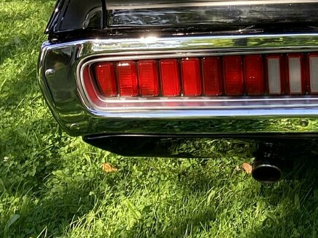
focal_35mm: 85
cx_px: 402
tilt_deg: -15.2
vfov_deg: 16.7
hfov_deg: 21.1
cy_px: -38
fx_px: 780
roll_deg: -0.2
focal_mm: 3.3
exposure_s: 1/120
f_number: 2.4
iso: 50
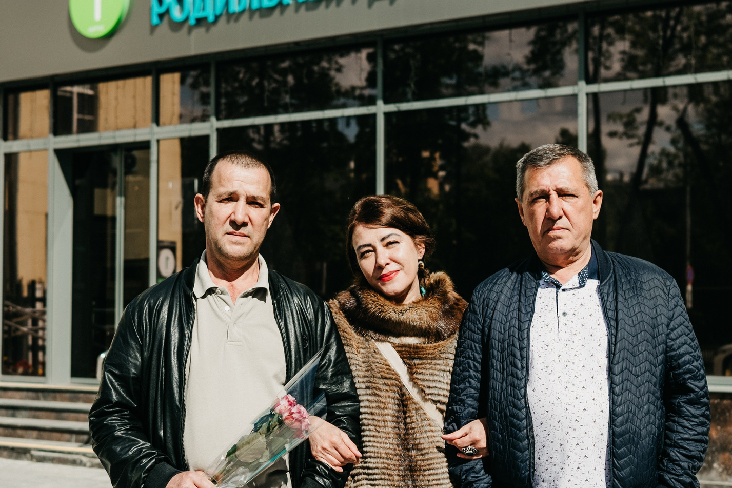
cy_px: 240
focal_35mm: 75
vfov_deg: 18.2
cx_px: 338
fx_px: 1525
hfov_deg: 27.0
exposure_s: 1/1250
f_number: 3.5
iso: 100
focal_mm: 38
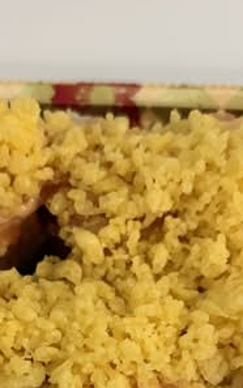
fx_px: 719
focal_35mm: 68
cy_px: 410
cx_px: 56
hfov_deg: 19.0
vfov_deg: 27.9
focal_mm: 5.96
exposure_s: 1/60
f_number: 1.6
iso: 320
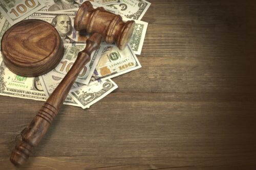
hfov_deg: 43.6
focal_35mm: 45
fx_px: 320
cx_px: 128
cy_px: 85
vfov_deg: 29.8
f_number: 11
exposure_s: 1/2
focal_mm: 30
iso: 50
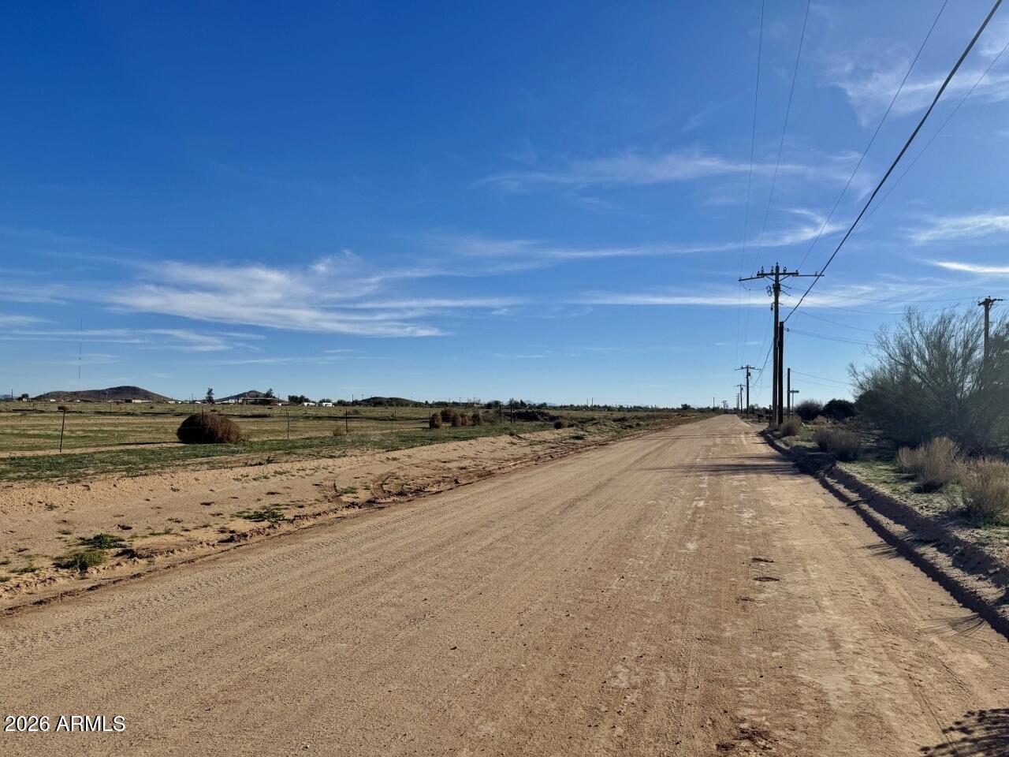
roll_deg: -1.2
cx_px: 504
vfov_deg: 56.8
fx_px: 700
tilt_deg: +1.2
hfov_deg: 71.6
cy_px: 378
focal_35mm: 24
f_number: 1.78
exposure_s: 1/9009
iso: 80
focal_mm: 6.76
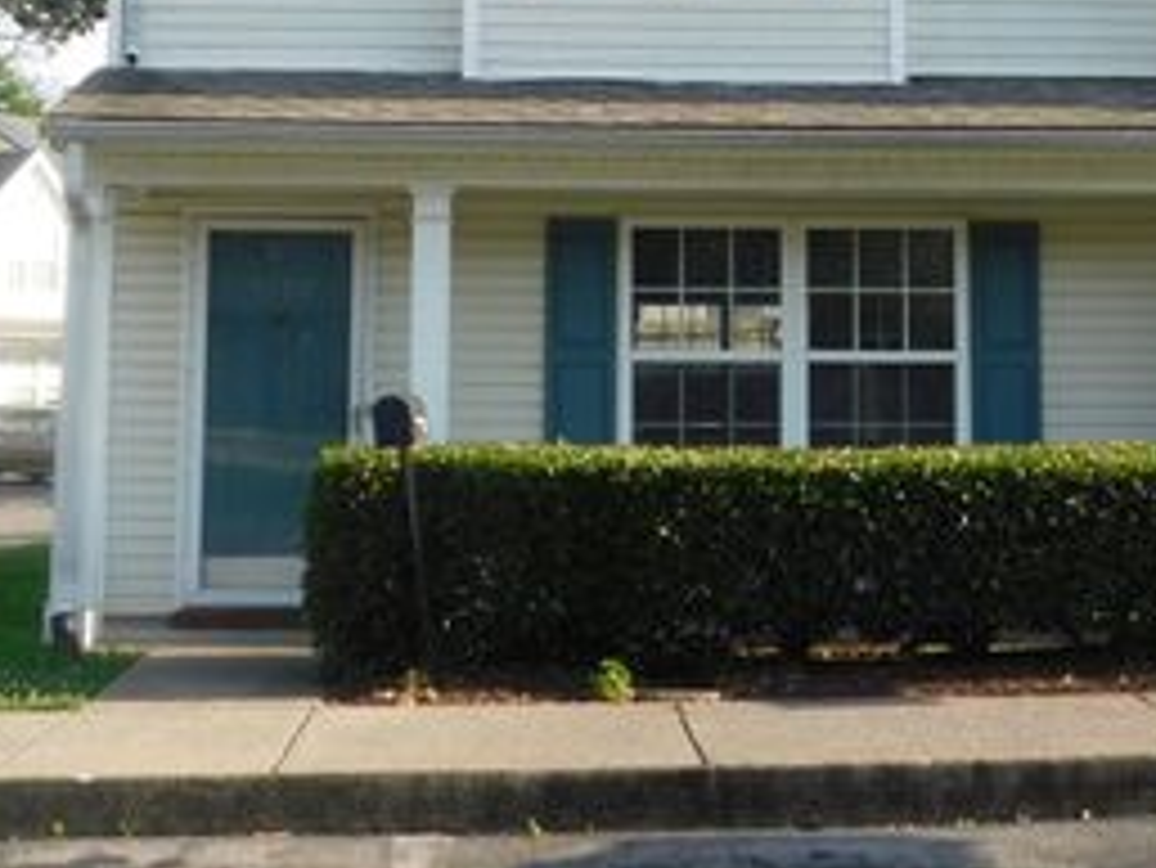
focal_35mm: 70
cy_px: 133
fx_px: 2339
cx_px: 688
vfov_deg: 20.7
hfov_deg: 27.7
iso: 125
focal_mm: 6.3
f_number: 3.5
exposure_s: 1/400
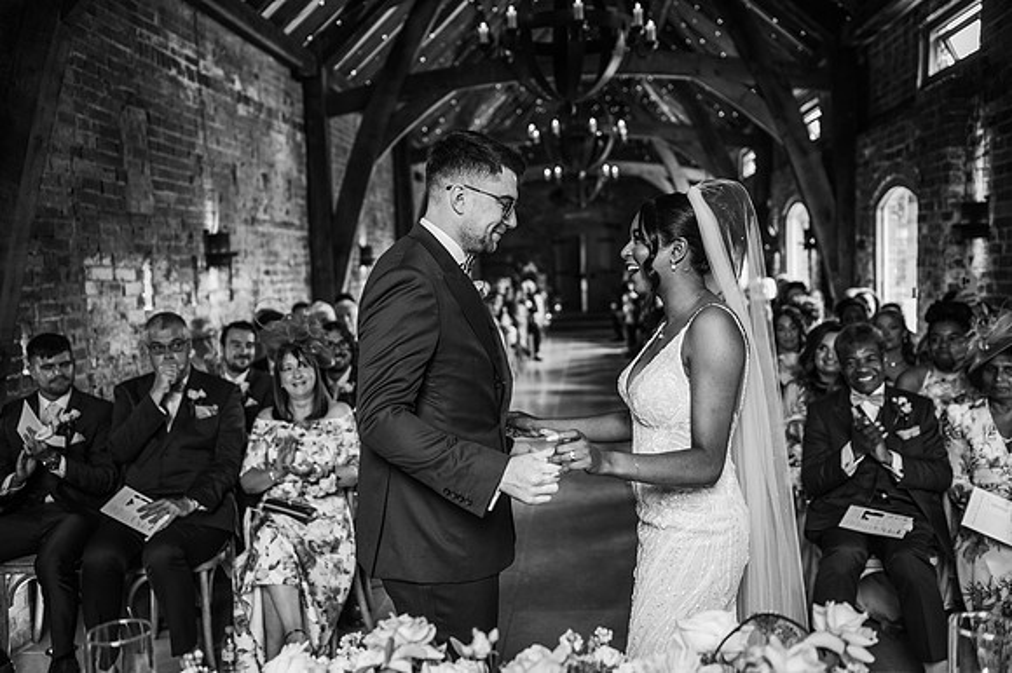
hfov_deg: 54.5
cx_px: 506
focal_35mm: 35
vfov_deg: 37.8
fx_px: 983
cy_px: 336
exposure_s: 1/200
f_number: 2.2
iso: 900
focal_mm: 35
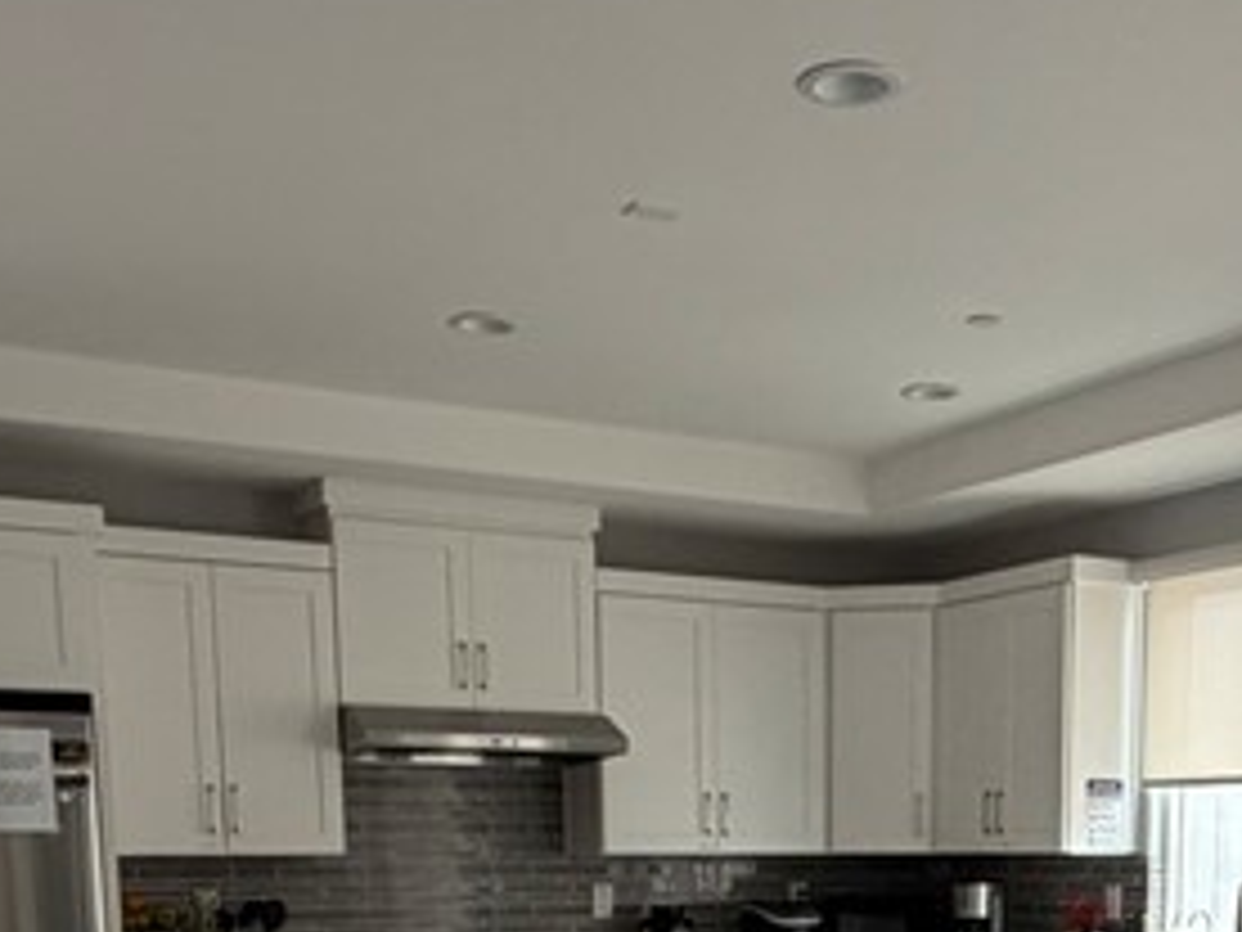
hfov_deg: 36.3
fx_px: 1866
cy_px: 1157
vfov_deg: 24.9
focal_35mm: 52
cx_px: 864
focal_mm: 2.22
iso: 160
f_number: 2.2
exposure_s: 1/121
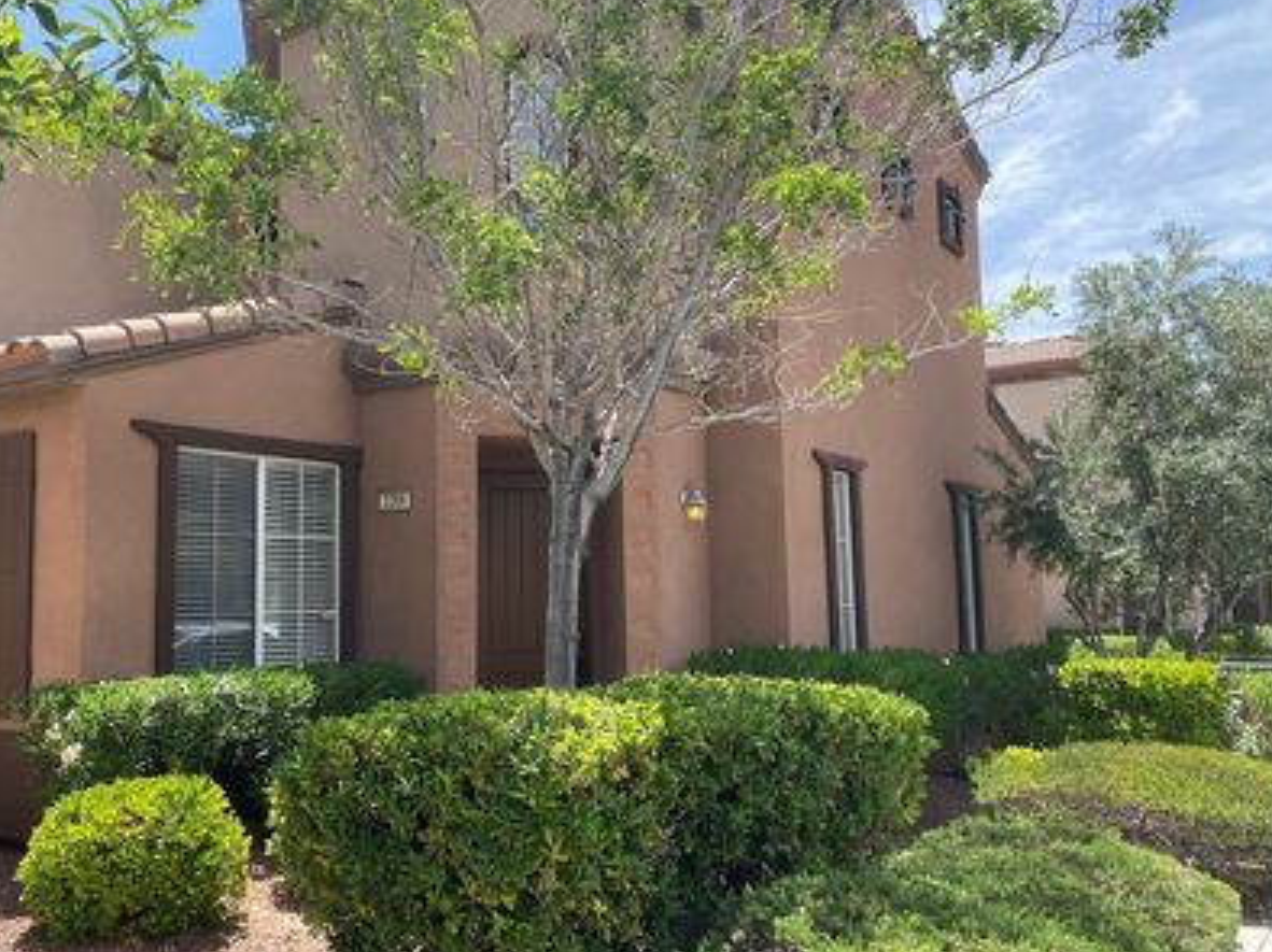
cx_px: 513
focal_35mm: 33
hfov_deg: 55.0
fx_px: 1212
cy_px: 476
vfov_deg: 42.9
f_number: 1.8
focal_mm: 4.25
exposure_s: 1/1171
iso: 32
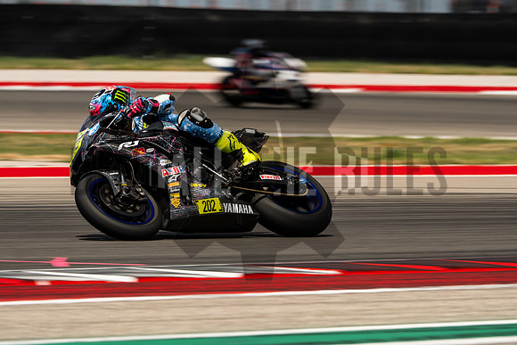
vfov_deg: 3.3
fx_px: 6033
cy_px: 172
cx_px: 258
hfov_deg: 4.9
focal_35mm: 420
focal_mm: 280
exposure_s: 1/250
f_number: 7.1
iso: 160
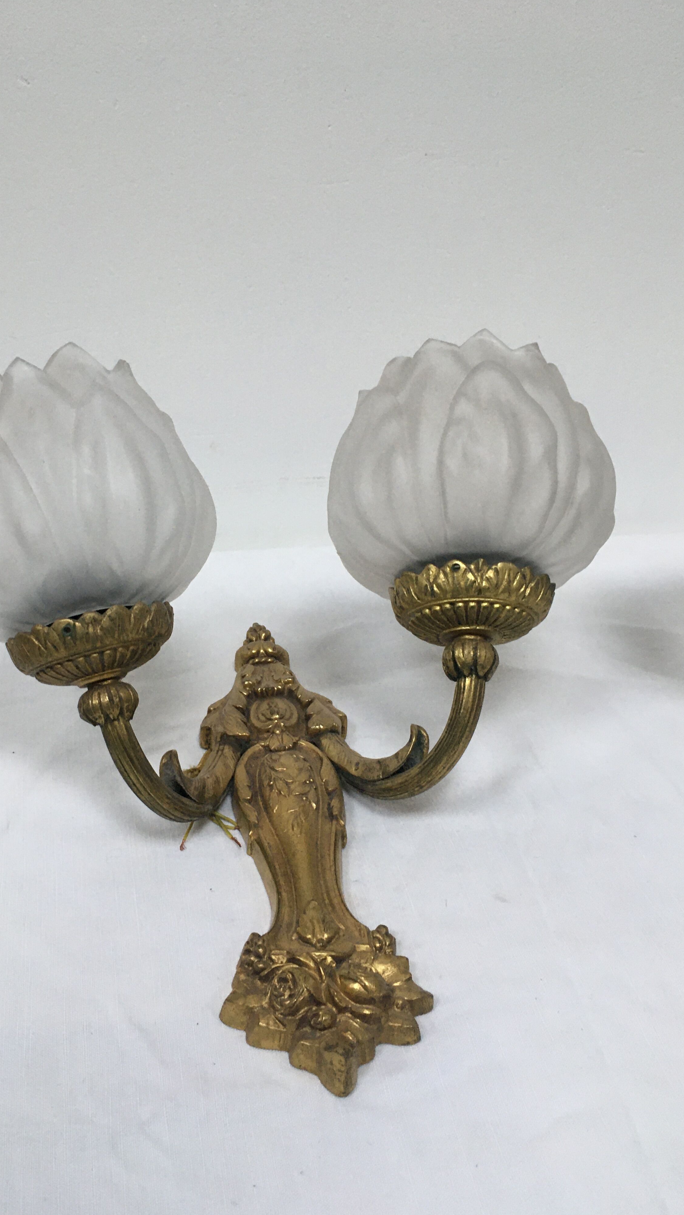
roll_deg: -0.2
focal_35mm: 32
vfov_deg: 61.0
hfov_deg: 36.5
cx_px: 270
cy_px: 609
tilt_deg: -32.1
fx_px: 1032
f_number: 2.2
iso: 125
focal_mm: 4.15
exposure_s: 1/33
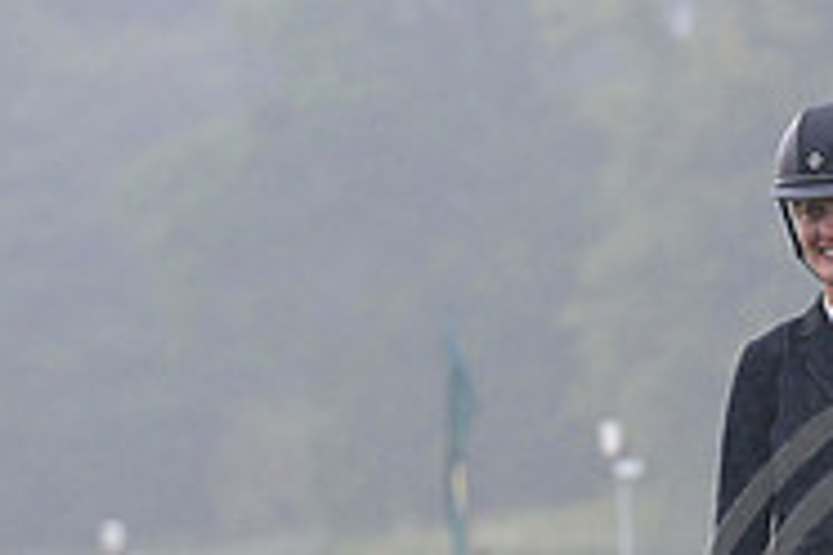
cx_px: 1066
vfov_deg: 2.8
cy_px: 705
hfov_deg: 4.2
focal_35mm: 484
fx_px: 11198
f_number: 4.5
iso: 1400
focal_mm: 155
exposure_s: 1/1250
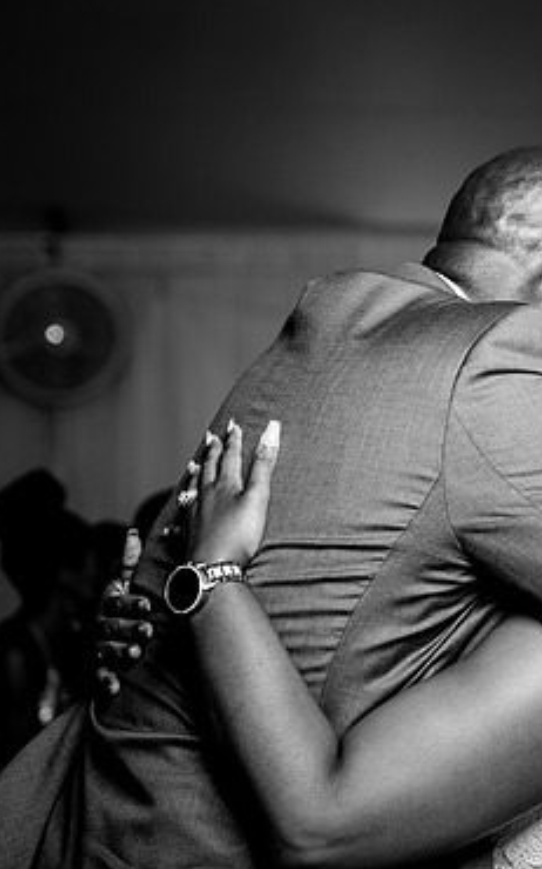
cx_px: 569
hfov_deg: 11.8
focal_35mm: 109
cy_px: 419
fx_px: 2578
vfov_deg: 19.1
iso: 125
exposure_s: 1/200
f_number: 2.8
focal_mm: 58
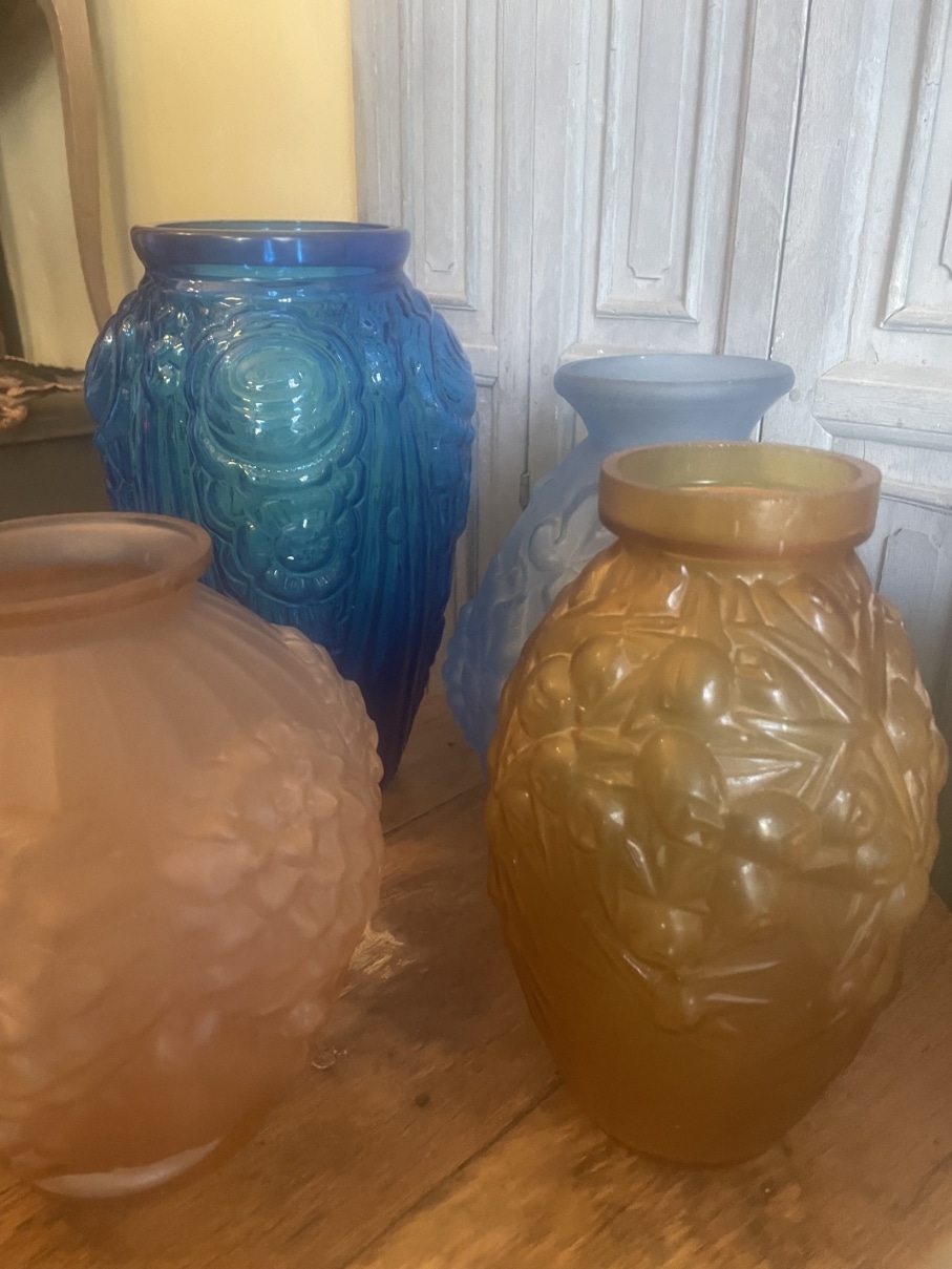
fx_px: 953
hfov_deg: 53.1
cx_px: 476
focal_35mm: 26
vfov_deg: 67.3
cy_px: 634
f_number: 1.6
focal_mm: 4.2
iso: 500
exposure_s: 1/50
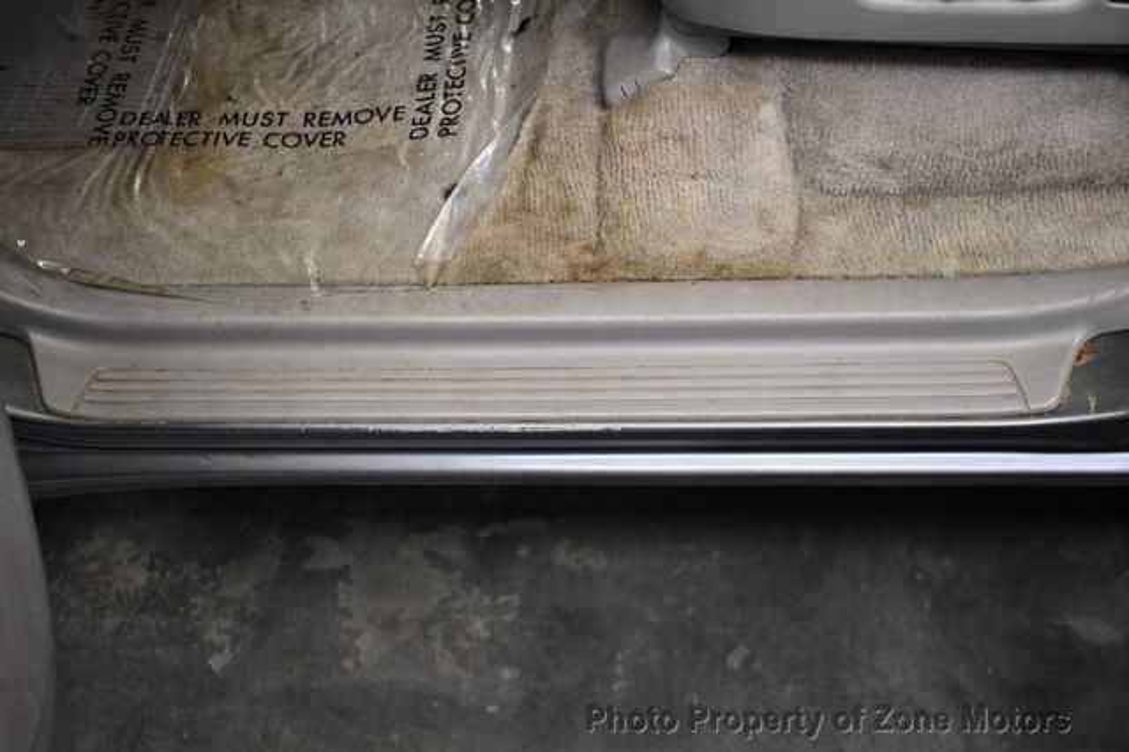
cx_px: 564
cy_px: 376
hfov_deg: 38.9
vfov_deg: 26.5
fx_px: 1599
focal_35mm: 51
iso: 3200
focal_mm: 34
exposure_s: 1/125
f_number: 4.5
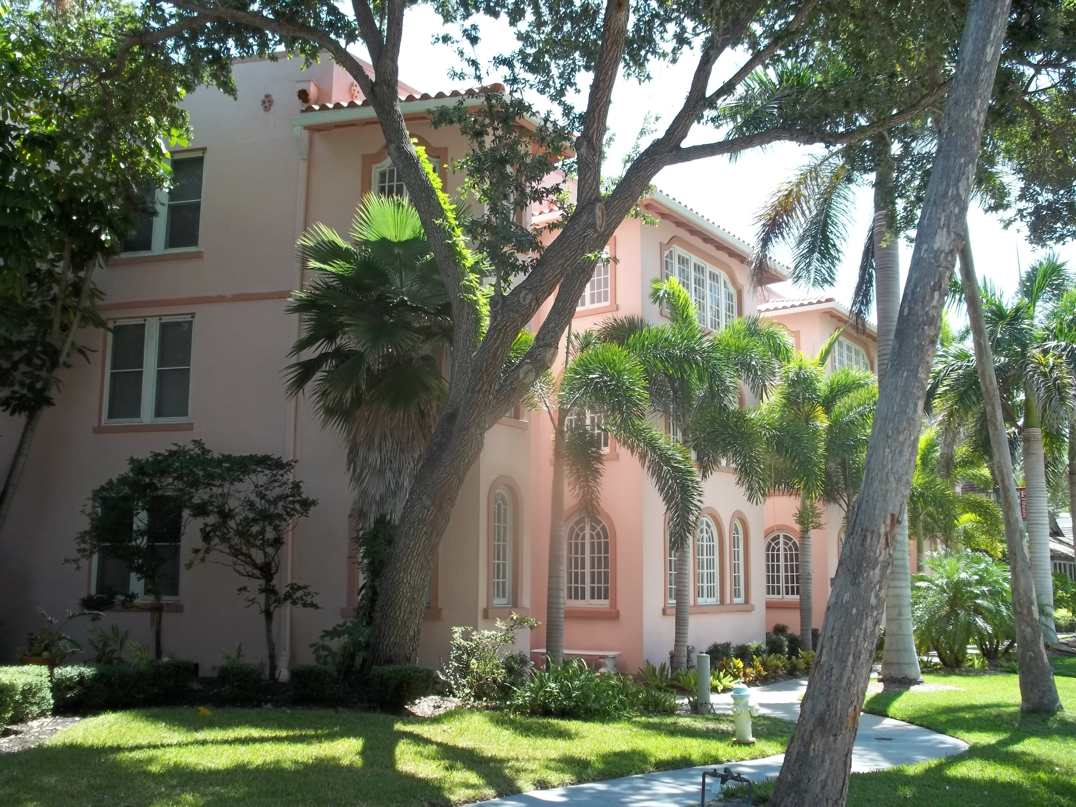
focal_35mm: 33
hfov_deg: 55.4
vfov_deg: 42.9
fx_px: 1026
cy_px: 404
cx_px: 538
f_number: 3.3
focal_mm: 5.9
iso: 64
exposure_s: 1/200
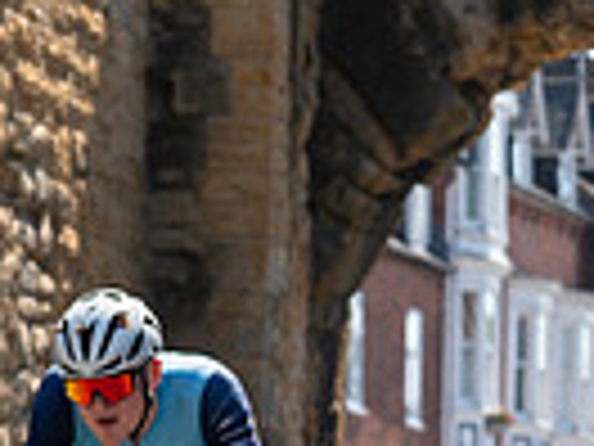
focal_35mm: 415
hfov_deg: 4.7
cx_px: -461
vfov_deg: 3.6
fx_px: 7121
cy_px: 247
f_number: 5
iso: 160
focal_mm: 75
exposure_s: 1/800
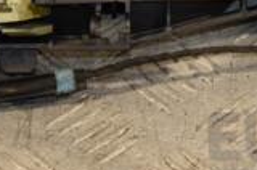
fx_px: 2330
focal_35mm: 327
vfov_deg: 4.2
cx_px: 178
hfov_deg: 6.3
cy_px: -77
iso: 800
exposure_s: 1/125
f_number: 5
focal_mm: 58
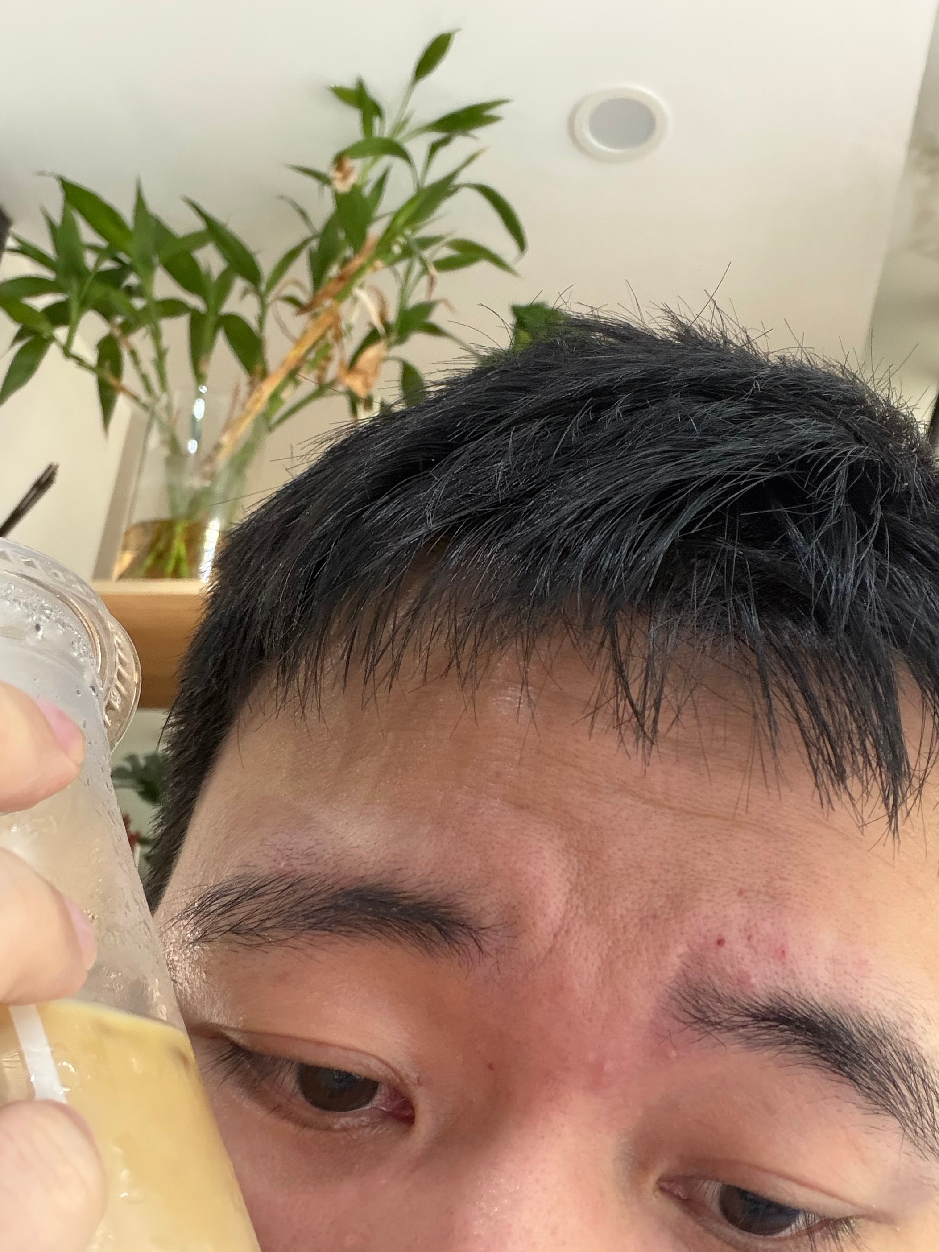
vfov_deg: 55.4
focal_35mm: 33
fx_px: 1194
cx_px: 485
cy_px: 621
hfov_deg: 42.9
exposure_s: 1/54
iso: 320
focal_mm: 2.71
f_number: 1.9
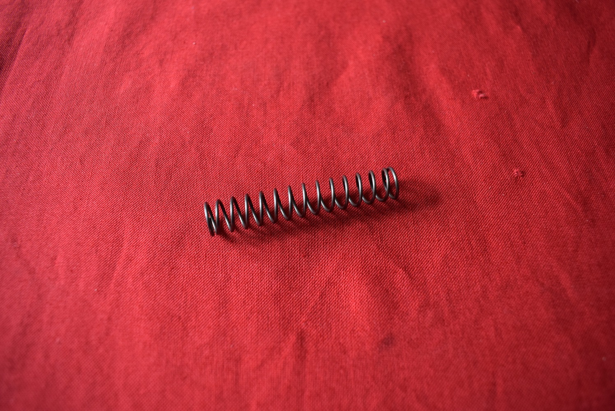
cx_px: 308
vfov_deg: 48.0
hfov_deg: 67.3
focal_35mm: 27
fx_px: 462
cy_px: 206
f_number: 5
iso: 800
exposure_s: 1/125
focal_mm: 18
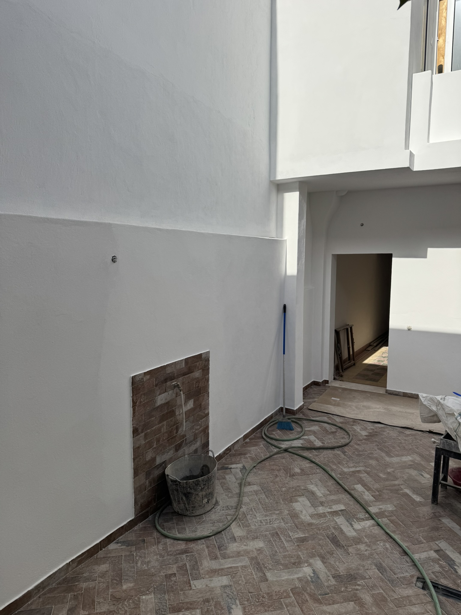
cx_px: 230
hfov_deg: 56.8
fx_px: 426
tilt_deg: -6.2
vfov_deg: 71.6
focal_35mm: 24
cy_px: 308
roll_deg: -0.1
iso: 80
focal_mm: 6.76
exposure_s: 1/6410
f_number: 1.78
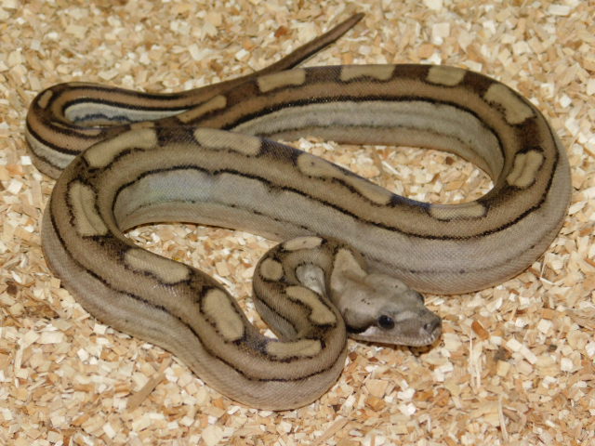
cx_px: 298
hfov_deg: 13.3
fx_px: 2544
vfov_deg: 10.0
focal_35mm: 148
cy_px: 223
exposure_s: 1/60
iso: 200
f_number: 5.1
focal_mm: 26.3
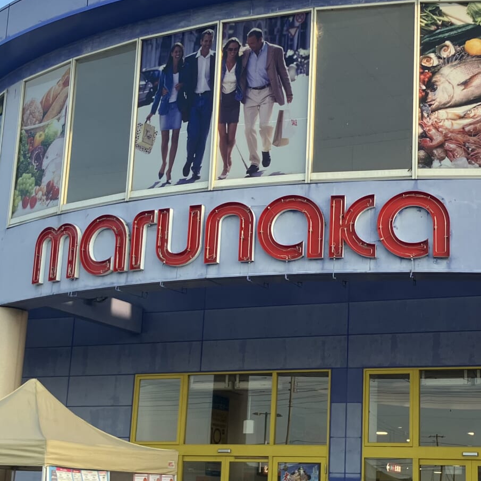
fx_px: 1100
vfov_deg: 24.7
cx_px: 298
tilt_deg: +14.3
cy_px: 239
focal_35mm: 70
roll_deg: -3.5
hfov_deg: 24.6
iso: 32
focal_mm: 3.99
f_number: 1.8
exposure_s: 1/552
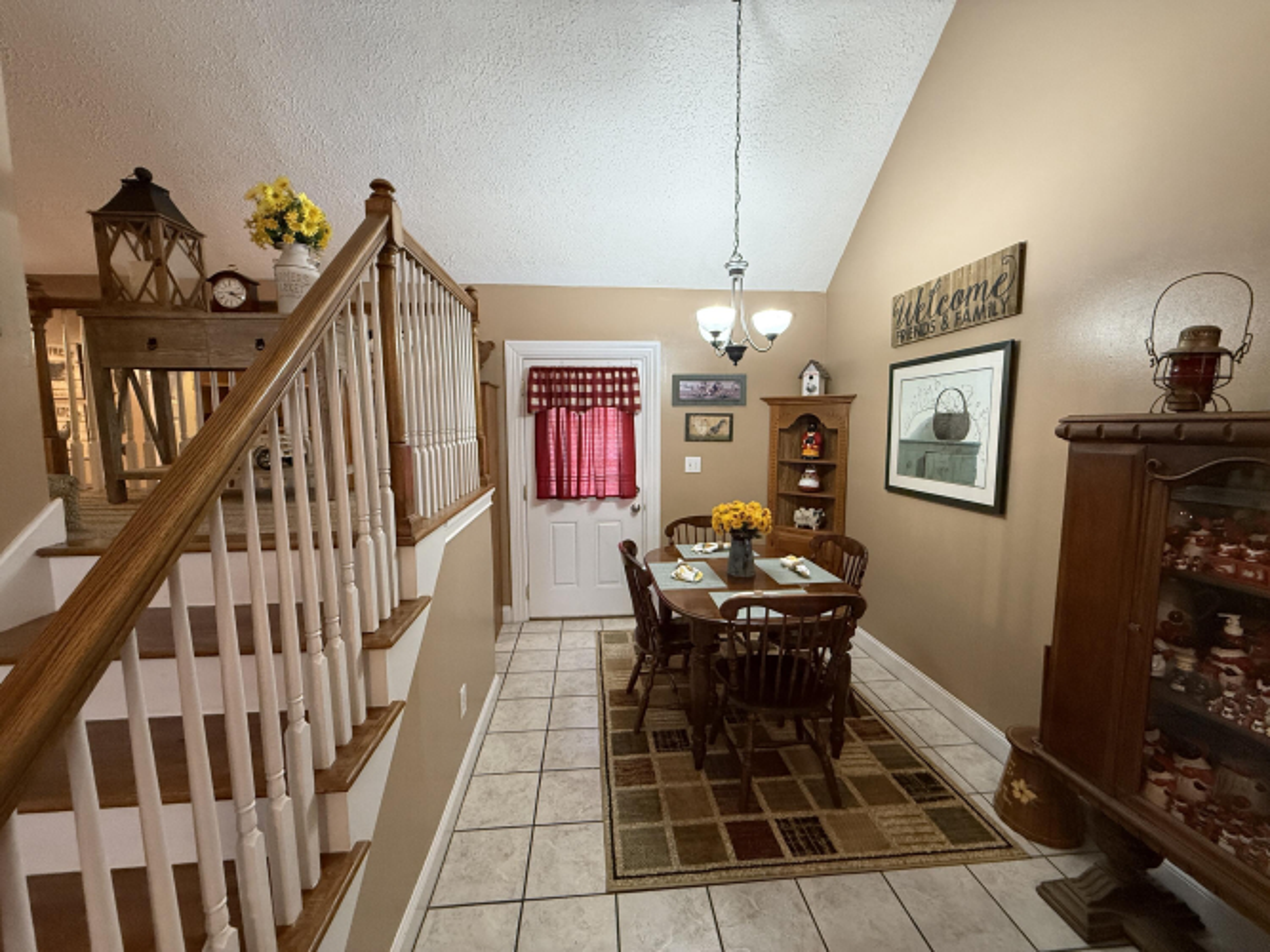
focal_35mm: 14
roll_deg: +0.1
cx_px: 635
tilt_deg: -4.6
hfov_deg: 102.1
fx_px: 514
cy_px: 476
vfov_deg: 85.7
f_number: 2.2
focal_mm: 2.22
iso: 500
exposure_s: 1/60
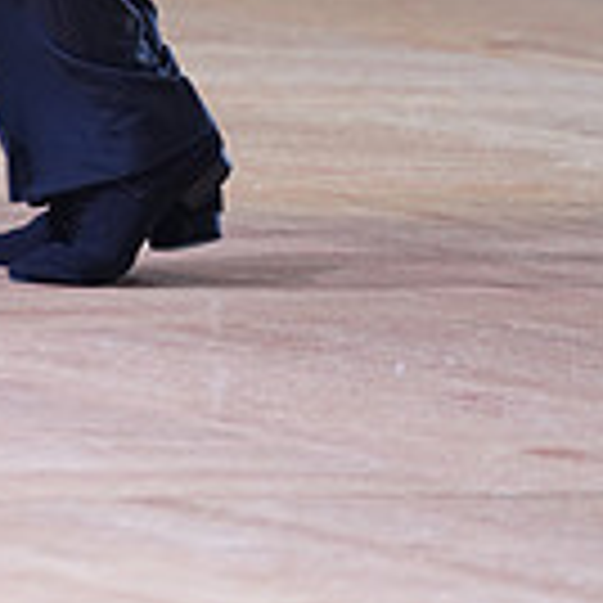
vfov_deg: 3.9
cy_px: -580
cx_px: -128
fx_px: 8750
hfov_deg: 3.9
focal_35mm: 444
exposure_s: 1/400
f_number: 2.8
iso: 1000
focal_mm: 121
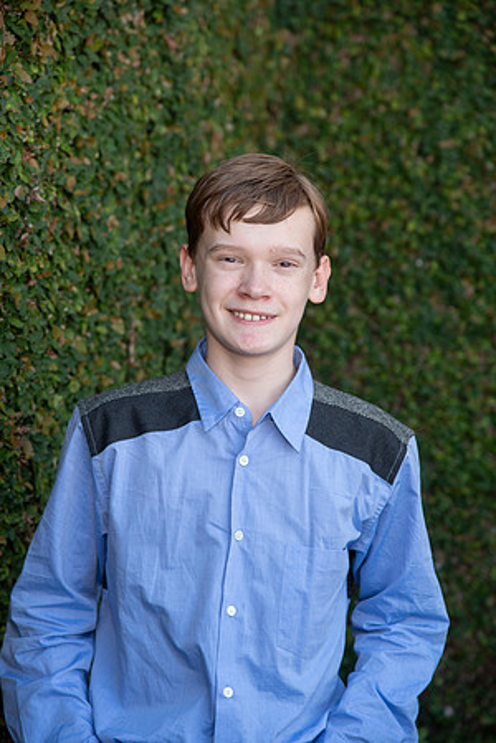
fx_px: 2480
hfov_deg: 11.4
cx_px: 248
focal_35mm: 120
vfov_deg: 17.1
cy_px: 372
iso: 640
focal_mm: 120
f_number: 5
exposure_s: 1/250
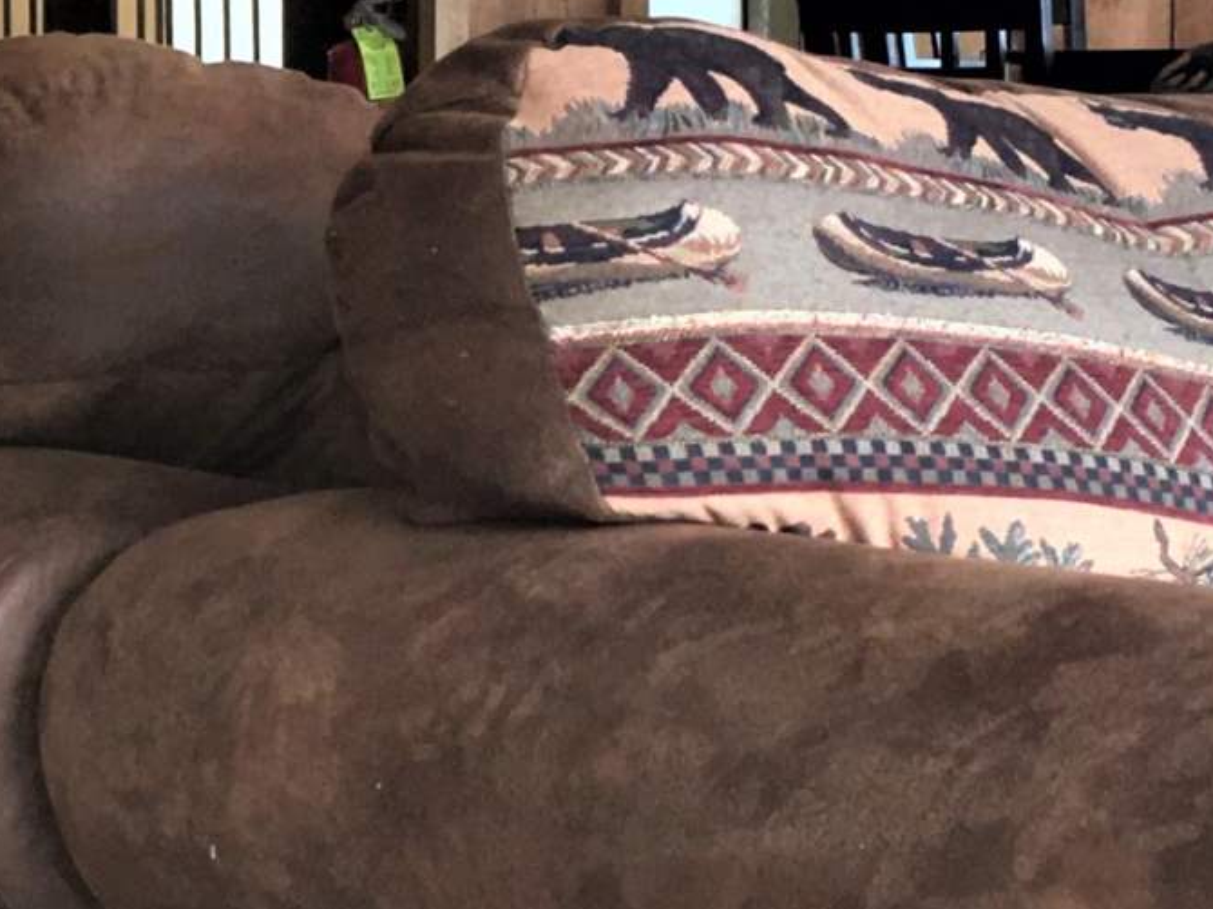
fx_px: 4659
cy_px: 313
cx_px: -11
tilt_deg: -3.2
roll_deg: +0.8
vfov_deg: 11.1
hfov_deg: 14.6
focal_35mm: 133
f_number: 2.2
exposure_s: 1/35
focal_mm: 4.15
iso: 25
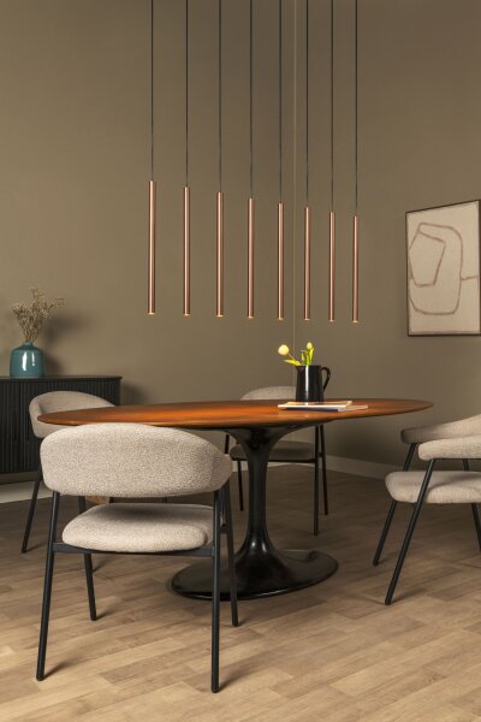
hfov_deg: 36.9
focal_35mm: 36
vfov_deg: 53.1
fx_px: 721
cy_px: 361
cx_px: 240
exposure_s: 1/13
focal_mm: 36
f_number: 18
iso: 400
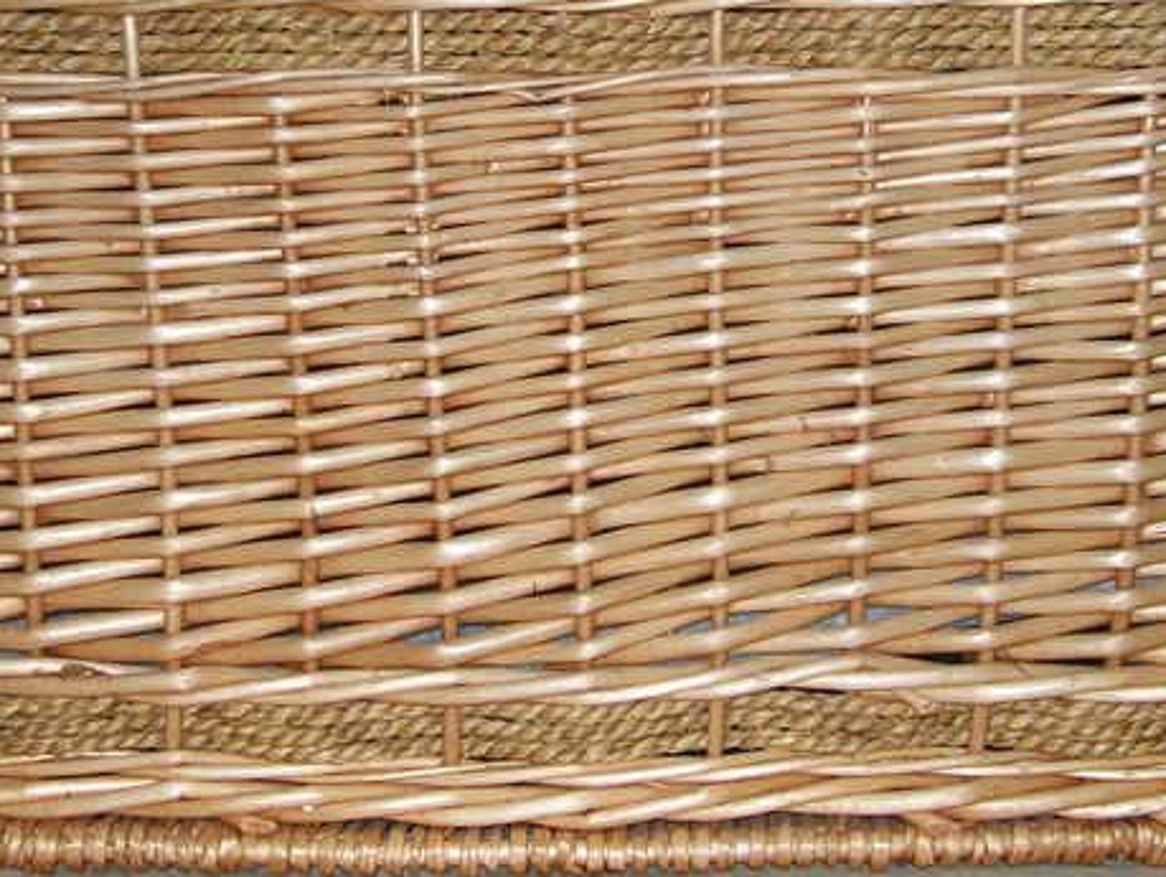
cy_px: 150
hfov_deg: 26.3
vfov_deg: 19.7
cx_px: 556
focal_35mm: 74
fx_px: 2495
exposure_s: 1/60
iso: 64
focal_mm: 6.1
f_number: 2.7
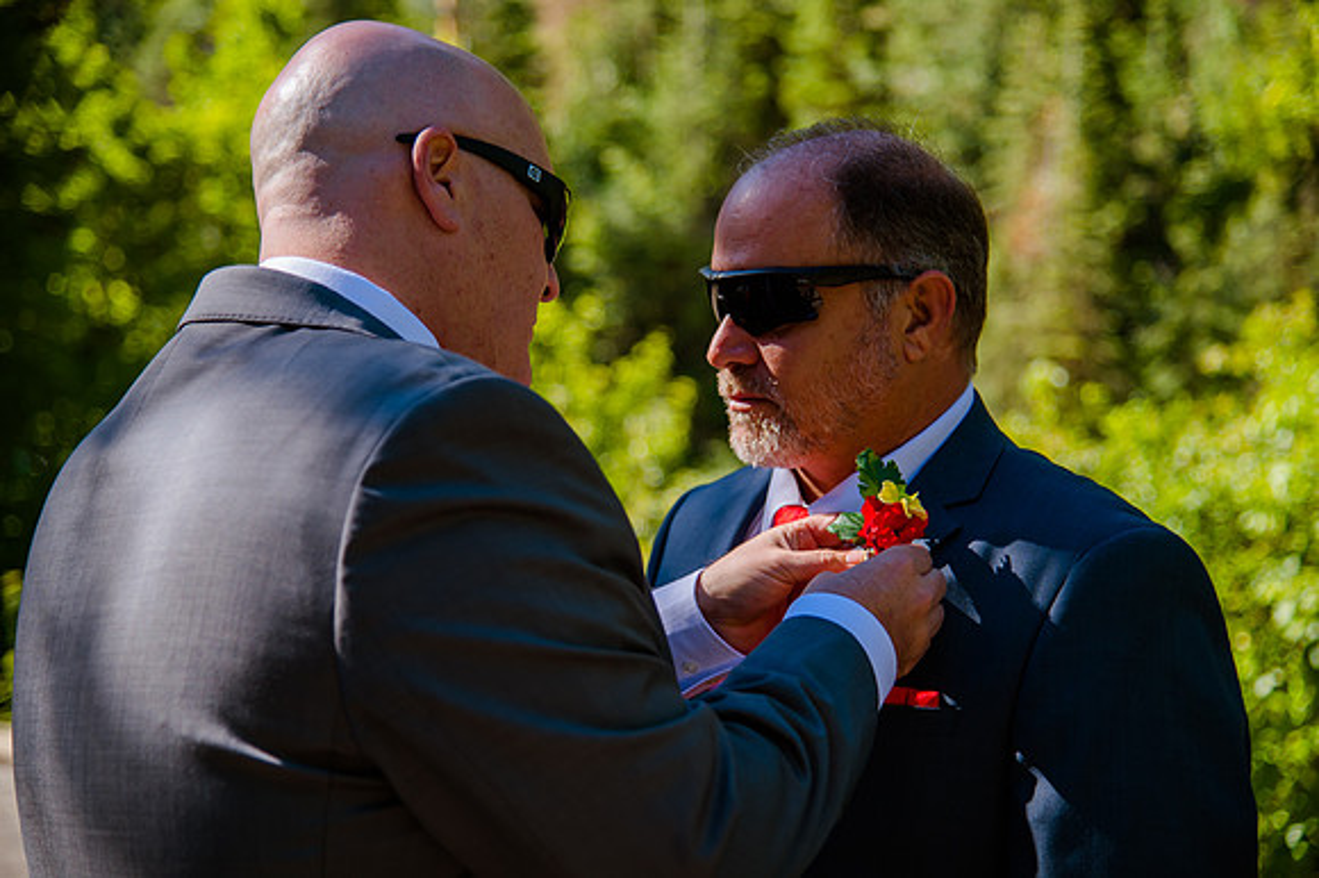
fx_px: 2904
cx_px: 681
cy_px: 454
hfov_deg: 25.6
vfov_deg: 17.2
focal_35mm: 79
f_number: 4
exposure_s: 1/400
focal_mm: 75
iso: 100
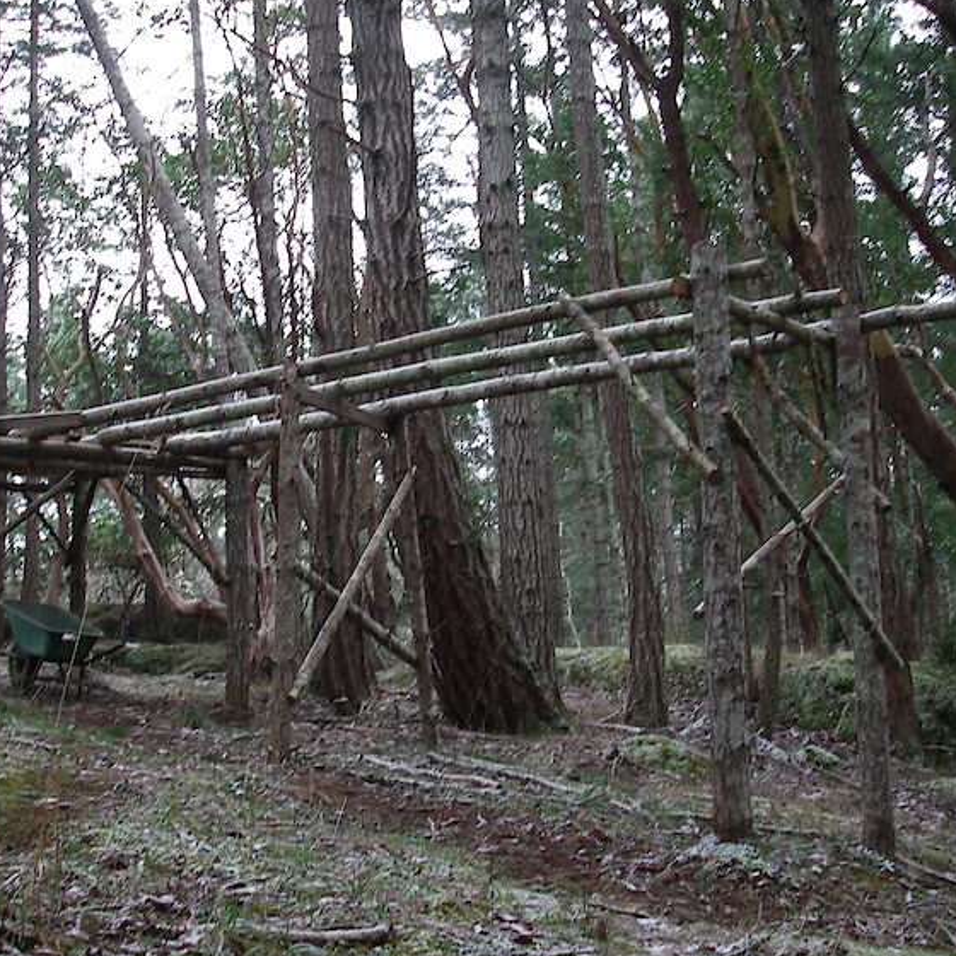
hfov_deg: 35.3
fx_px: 1500
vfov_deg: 35.4
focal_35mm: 48
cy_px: 475
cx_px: 389
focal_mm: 6.3
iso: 160
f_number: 3.3
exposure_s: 1/50
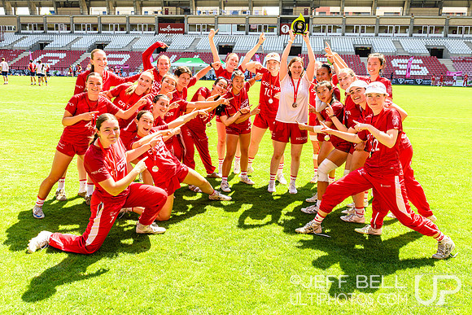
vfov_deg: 40.5
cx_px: 236
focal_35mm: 33
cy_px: 143
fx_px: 426
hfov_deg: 58.0
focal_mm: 29
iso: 160
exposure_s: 1/200
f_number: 5.6
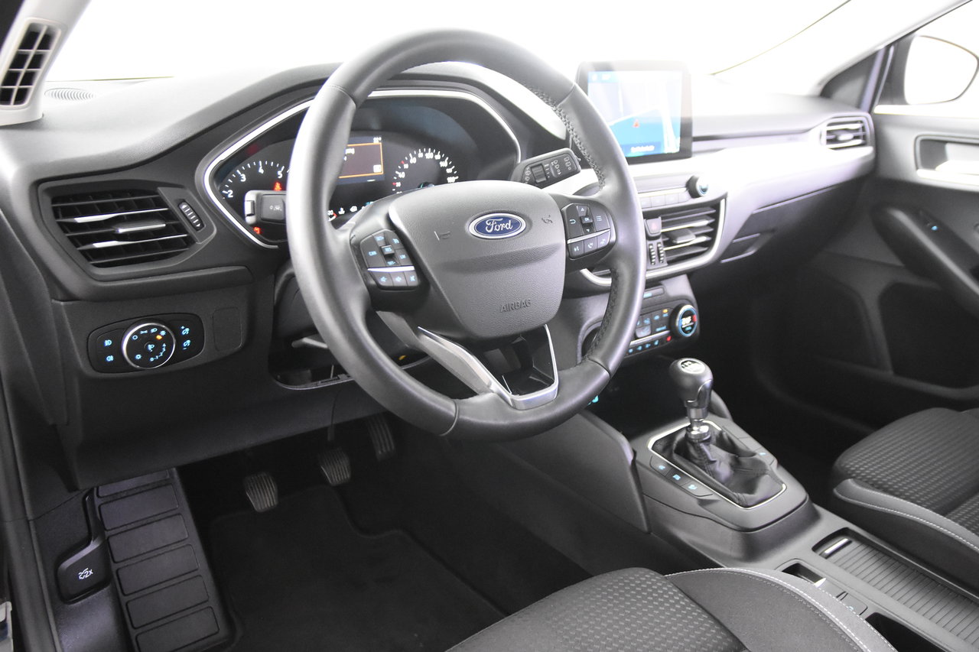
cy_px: 326
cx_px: 490
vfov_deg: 43.6
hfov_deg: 61.9
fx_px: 816
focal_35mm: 30
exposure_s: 1/30
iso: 5600
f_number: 2.8
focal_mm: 20
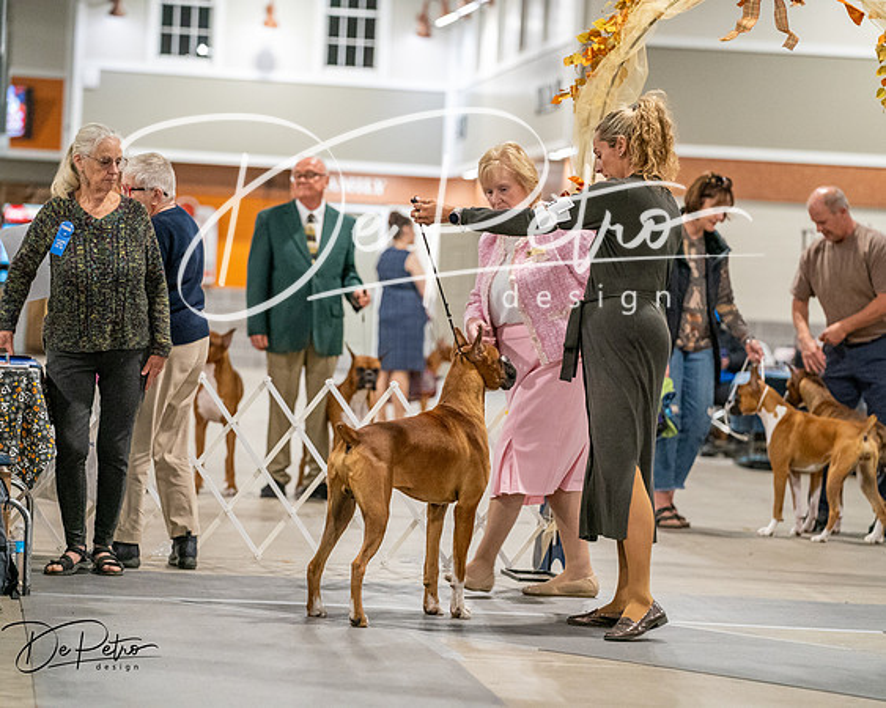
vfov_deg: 10.2
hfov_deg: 12.7
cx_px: 443
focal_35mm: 152
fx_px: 3985
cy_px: 354
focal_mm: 135
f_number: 3.5
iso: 6400
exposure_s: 1/250
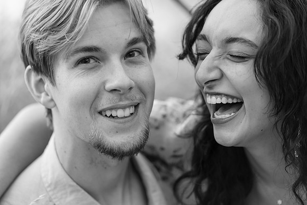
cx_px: 154
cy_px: 102
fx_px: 725
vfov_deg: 16.1
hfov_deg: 23.9
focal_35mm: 85
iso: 800
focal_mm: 85
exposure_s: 1/160
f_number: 2.5
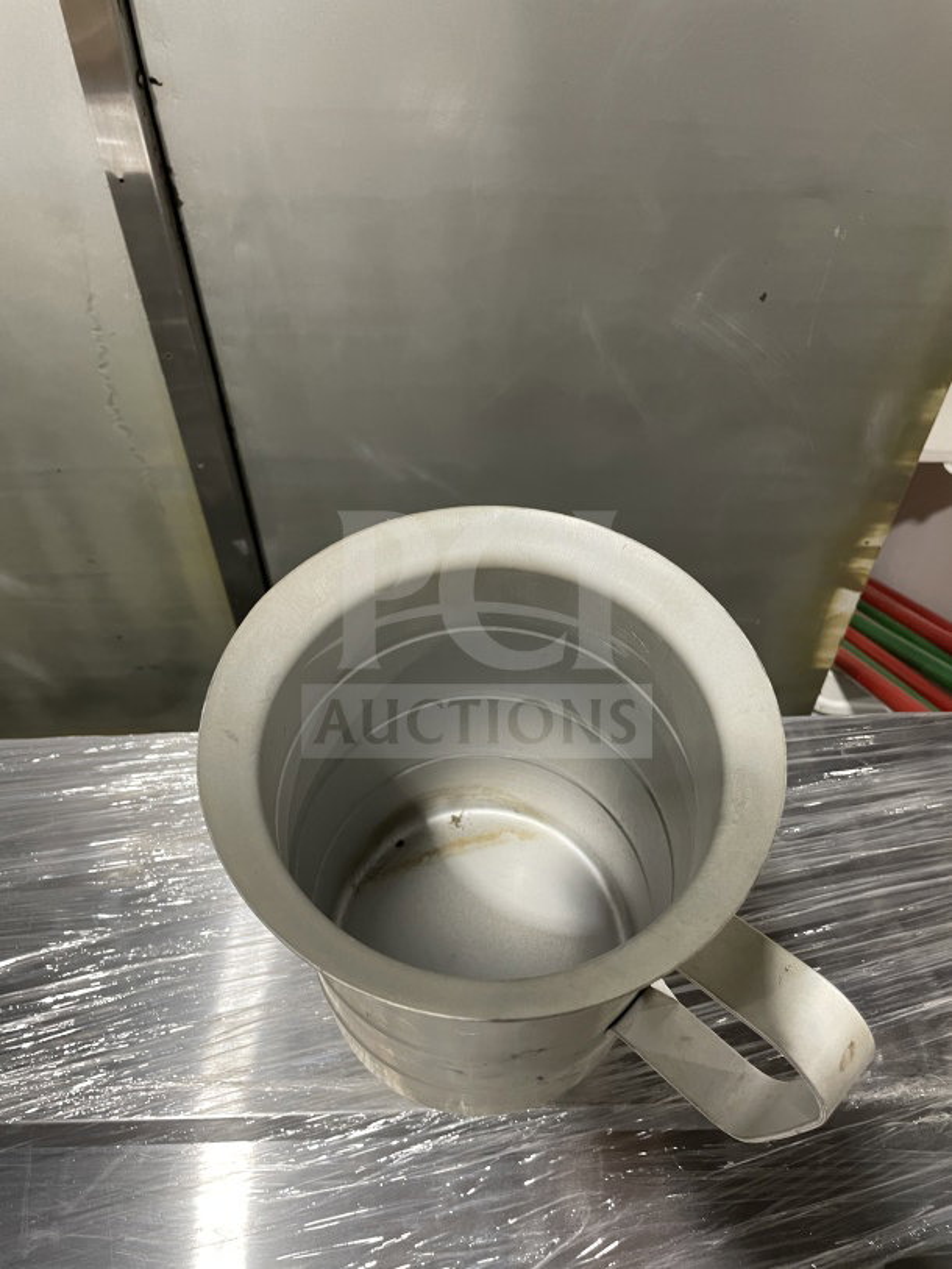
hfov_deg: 53.1
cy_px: 634
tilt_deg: -47.2
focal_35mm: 26
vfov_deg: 67.3
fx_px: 953
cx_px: 476
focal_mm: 4.2
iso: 125
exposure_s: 1/60
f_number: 1.6
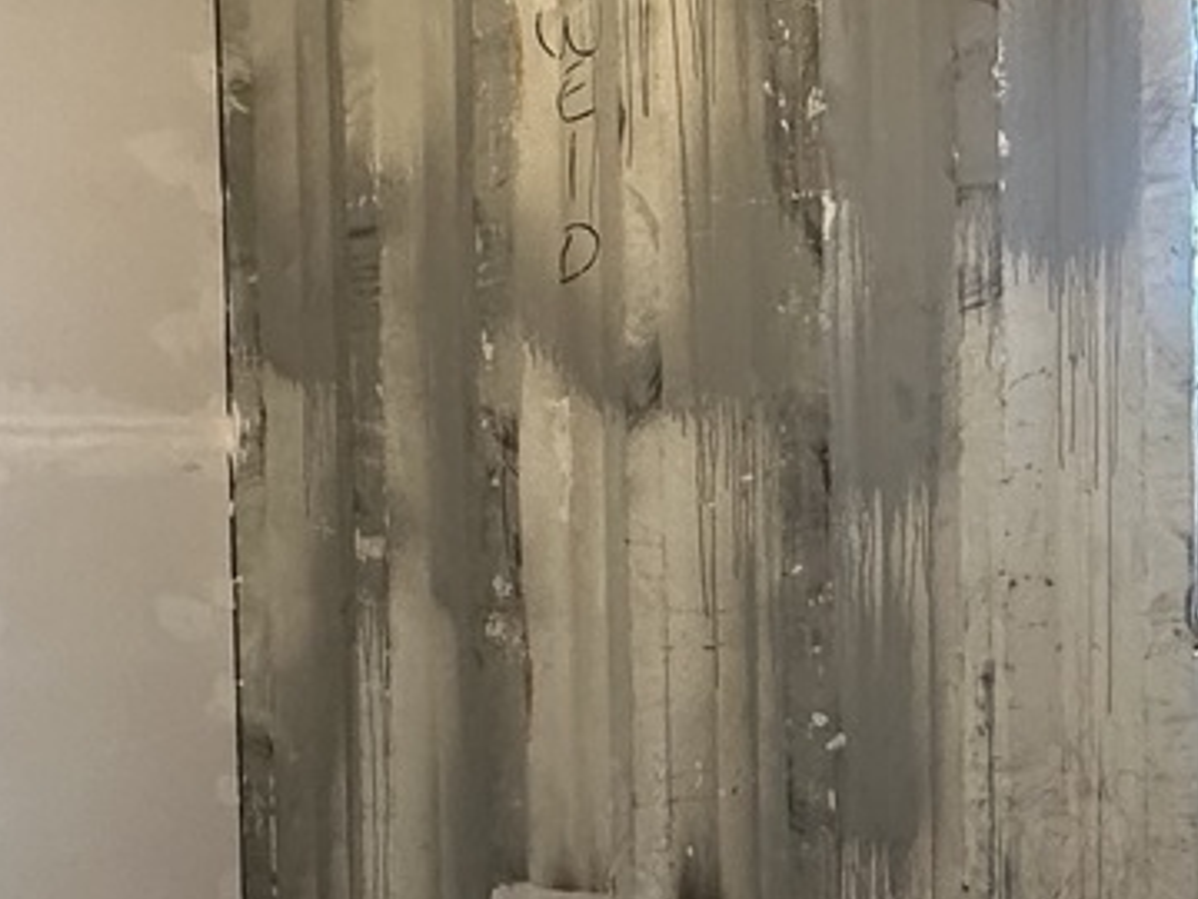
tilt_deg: -4.8
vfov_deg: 25.9
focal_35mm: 56
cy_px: 619
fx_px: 1938
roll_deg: +0.2
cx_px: 942
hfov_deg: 33.4
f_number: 2.2
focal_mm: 2.22
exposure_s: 1/120
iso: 320
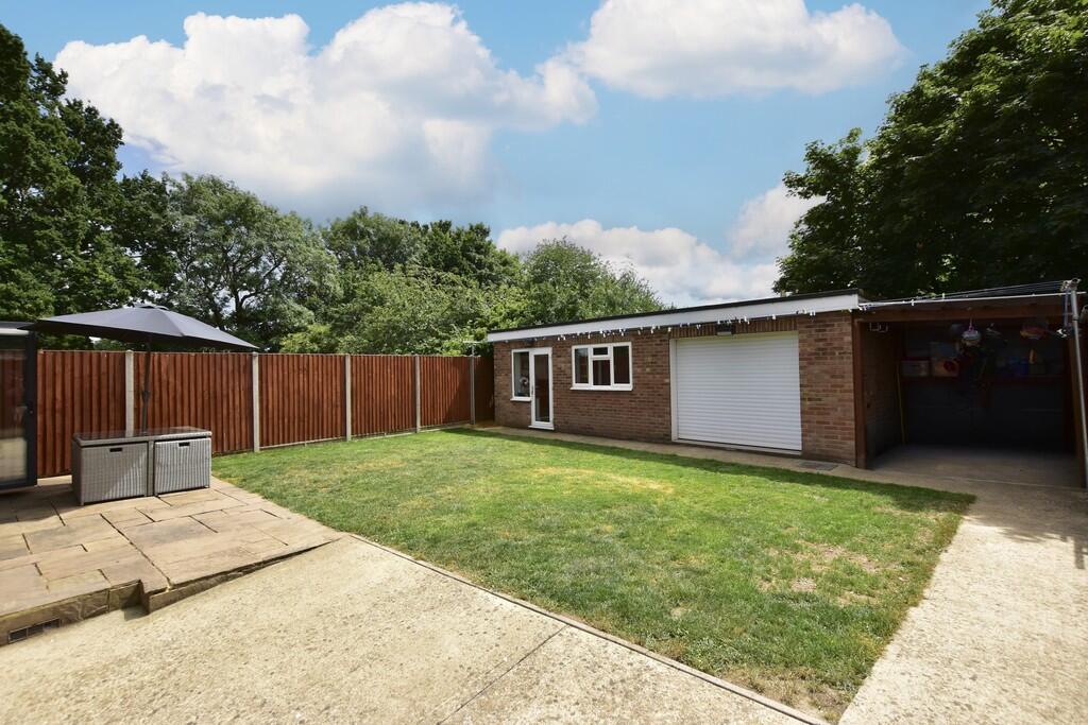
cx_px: 544
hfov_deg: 100.4
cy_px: 362
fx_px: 453
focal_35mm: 15
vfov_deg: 77.3
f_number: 8
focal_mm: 10
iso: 640
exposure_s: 1/1000
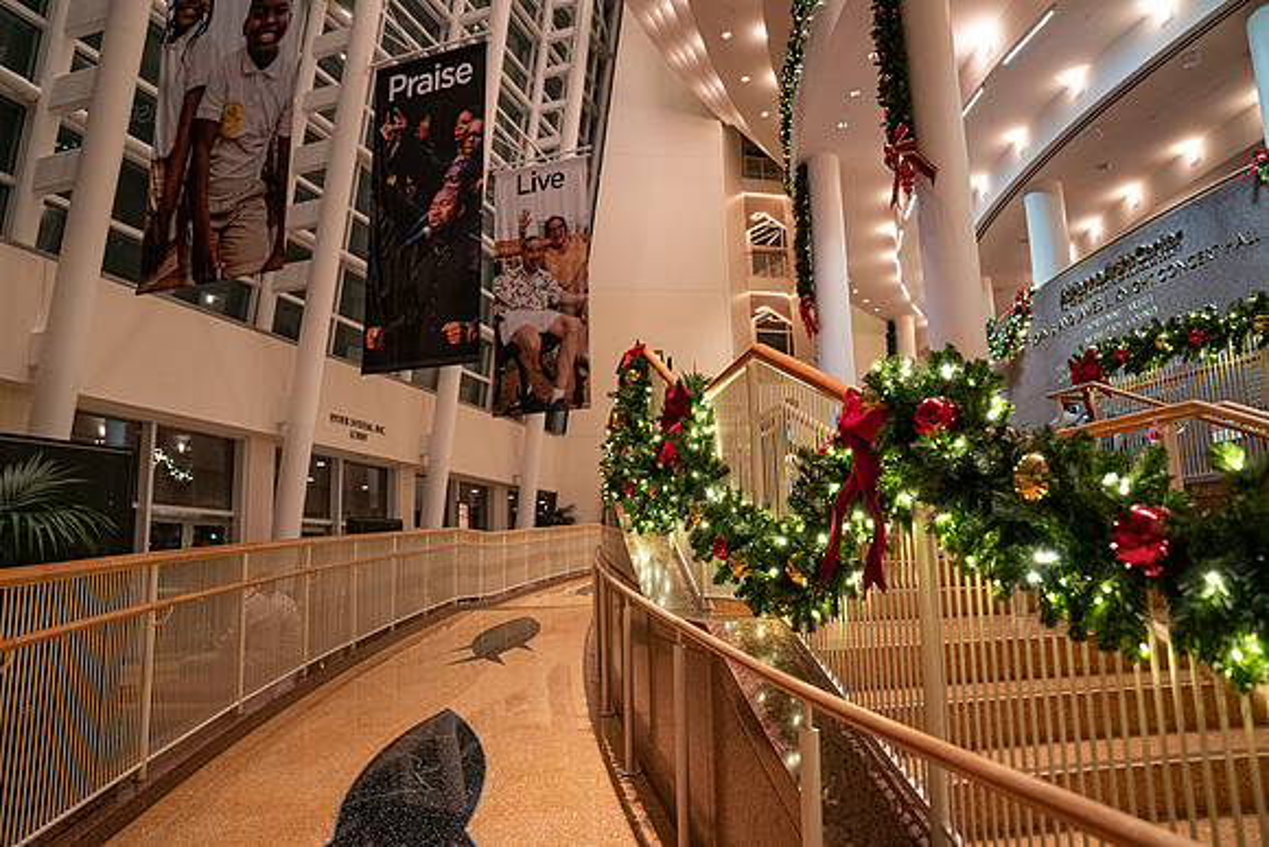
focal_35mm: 24
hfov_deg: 73.7
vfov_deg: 53.2
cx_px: 634
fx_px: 846
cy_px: 424
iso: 4000
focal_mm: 24
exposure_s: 1/200
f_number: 3.2
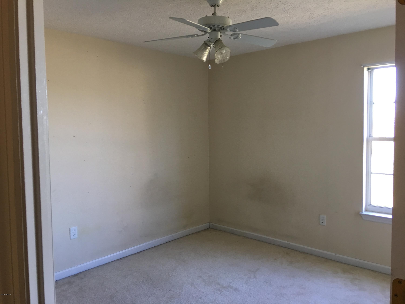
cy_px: 152
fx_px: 339
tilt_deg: -3.7
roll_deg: +0.4
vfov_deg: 48.2
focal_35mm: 29
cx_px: 202
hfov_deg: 61.7
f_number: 2.2
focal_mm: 4.15
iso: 32
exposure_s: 1/15
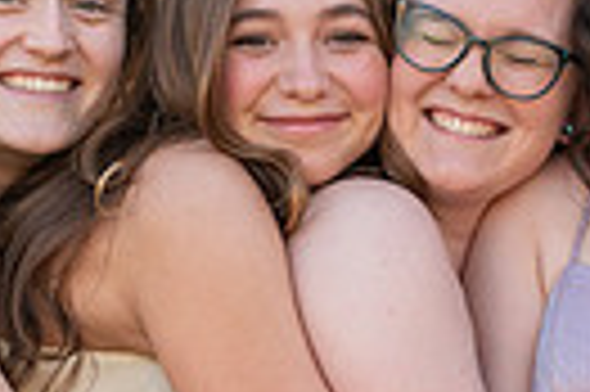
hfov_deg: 8.2
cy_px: 338
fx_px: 4092
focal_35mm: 250
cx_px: 569
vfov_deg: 5.5
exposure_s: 1/250
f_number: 2
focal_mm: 50
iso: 100
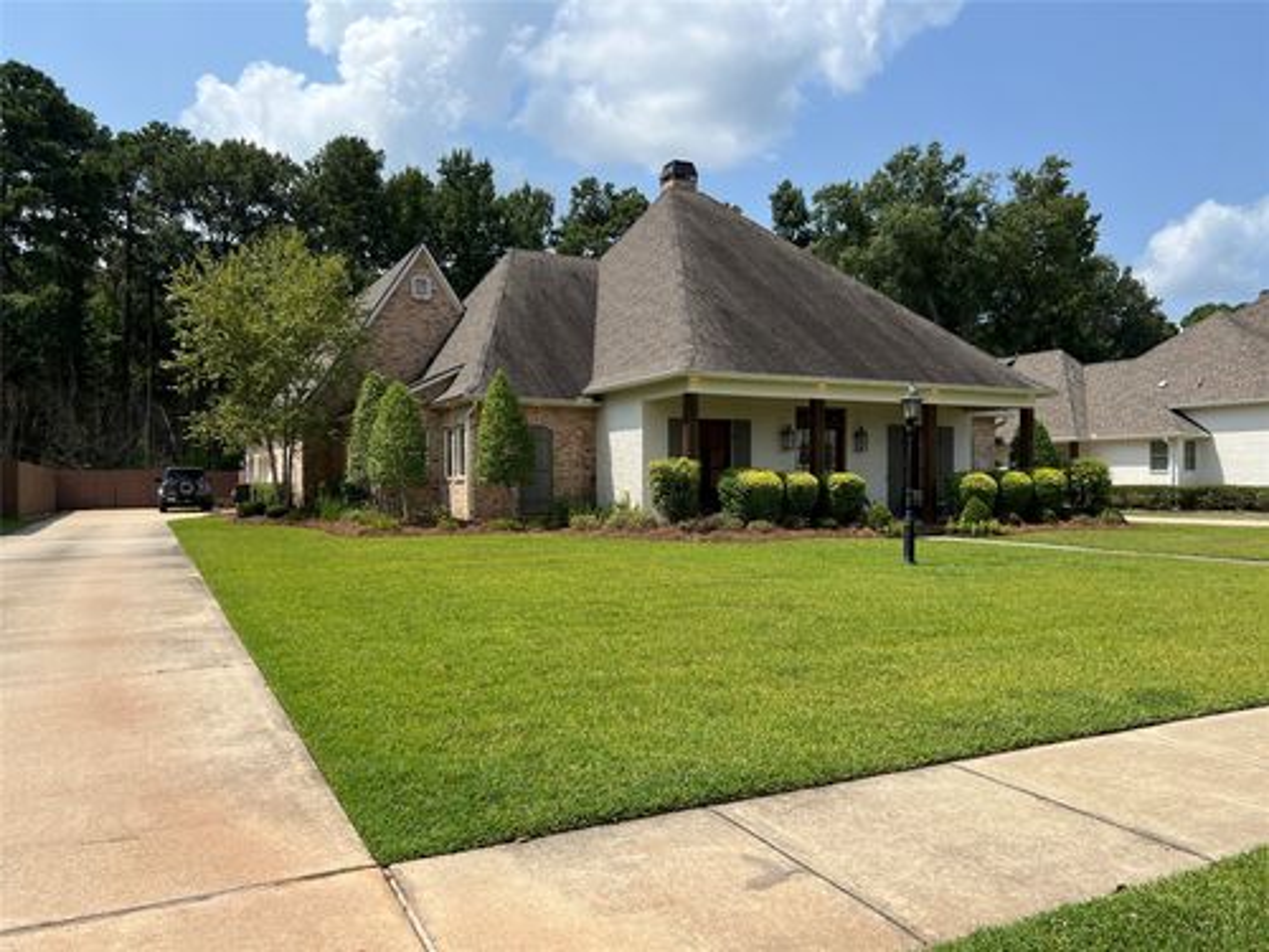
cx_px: 634
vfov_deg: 53.1
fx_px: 953
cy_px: 476
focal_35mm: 26
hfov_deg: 67.3
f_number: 1.5
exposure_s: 1/4444
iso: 50
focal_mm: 5.7
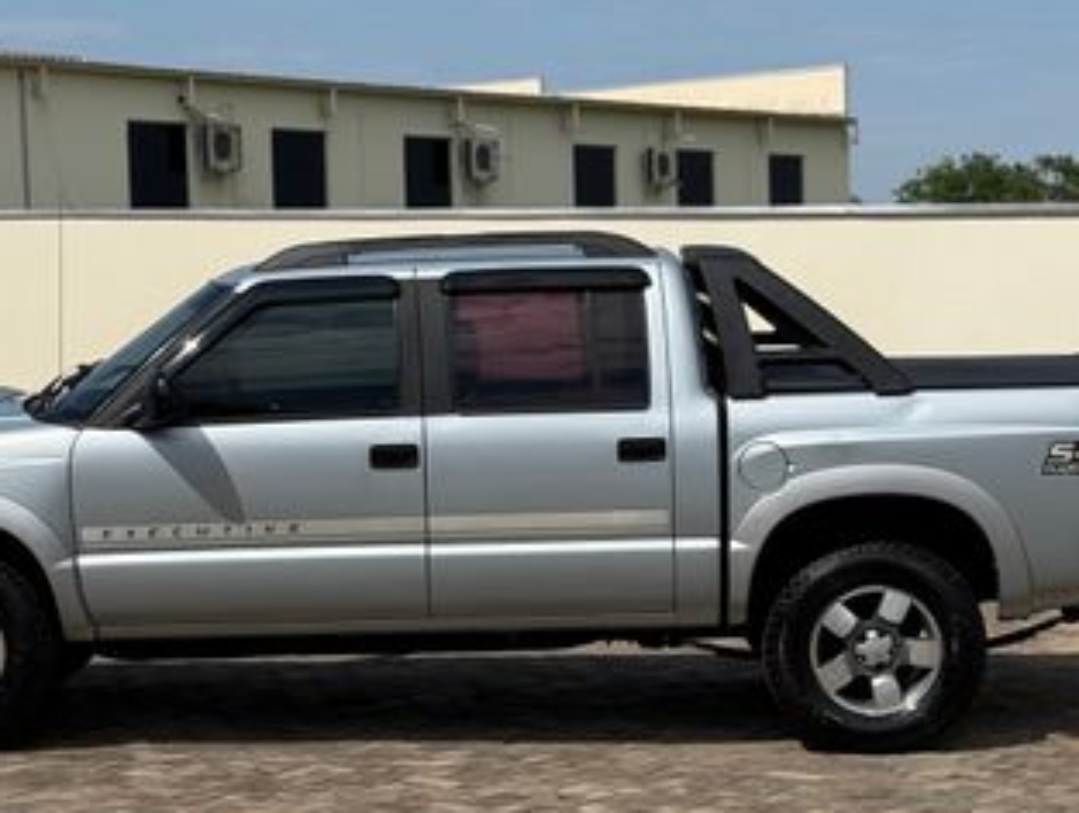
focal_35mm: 72
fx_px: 2249
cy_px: 534
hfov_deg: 27.0
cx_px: 458
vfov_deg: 20.4
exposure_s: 1/9901
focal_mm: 6.76
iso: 64
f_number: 1.78
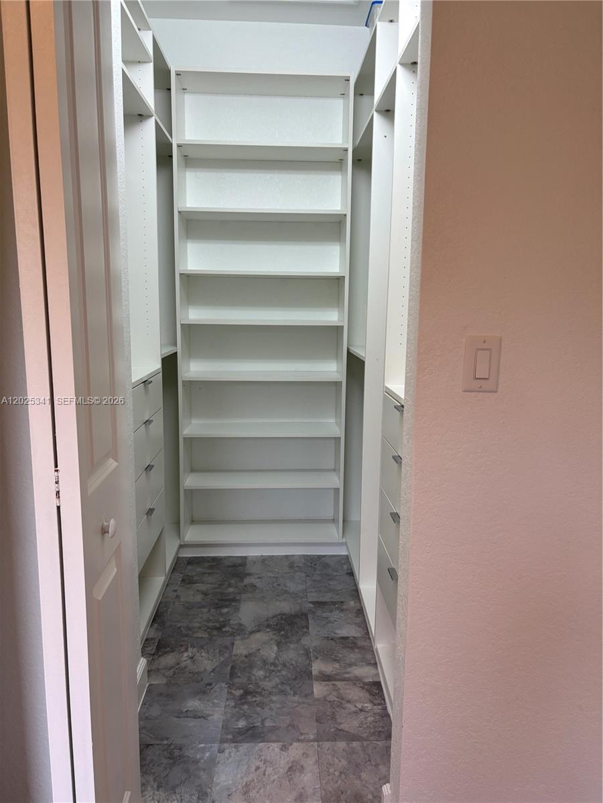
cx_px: 302
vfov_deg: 67.3
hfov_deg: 53.1
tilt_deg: -7.9
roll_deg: -0.3
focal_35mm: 26
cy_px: 402
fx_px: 604
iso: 80
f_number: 1.6
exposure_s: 1/120
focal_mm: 5.96
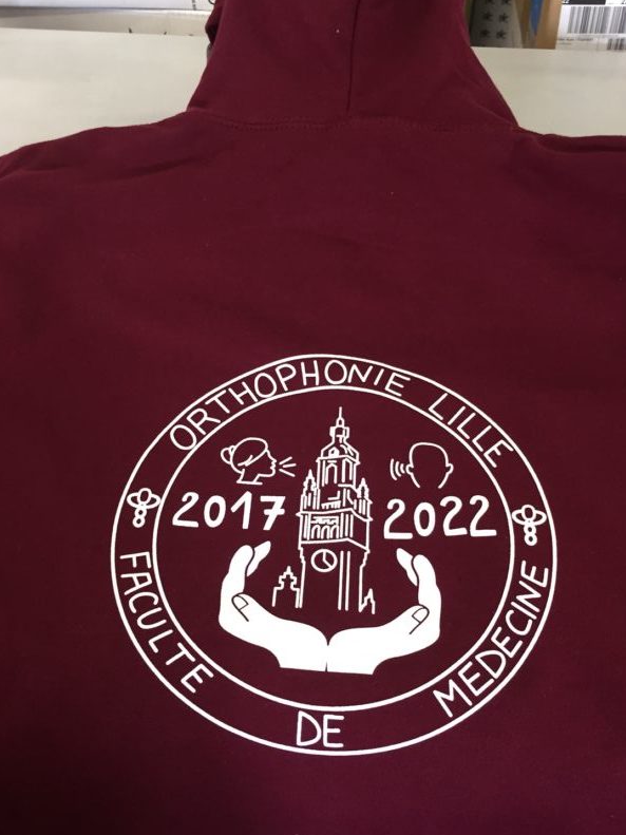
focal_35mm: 33
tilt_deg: -51.2
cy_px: 448
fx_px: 796
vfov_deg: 55.3
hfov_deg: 42.9
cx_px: 336
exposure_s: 1/33
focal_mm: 4.15
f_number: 2.2
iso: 160
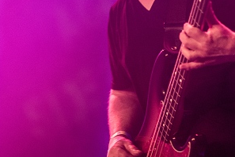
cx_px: 130
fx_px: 1345
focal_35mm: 206
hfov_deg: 10.0
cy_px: -4
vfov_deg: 6.6
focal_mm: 85
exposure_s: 1/100
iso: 1600
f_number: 1.4
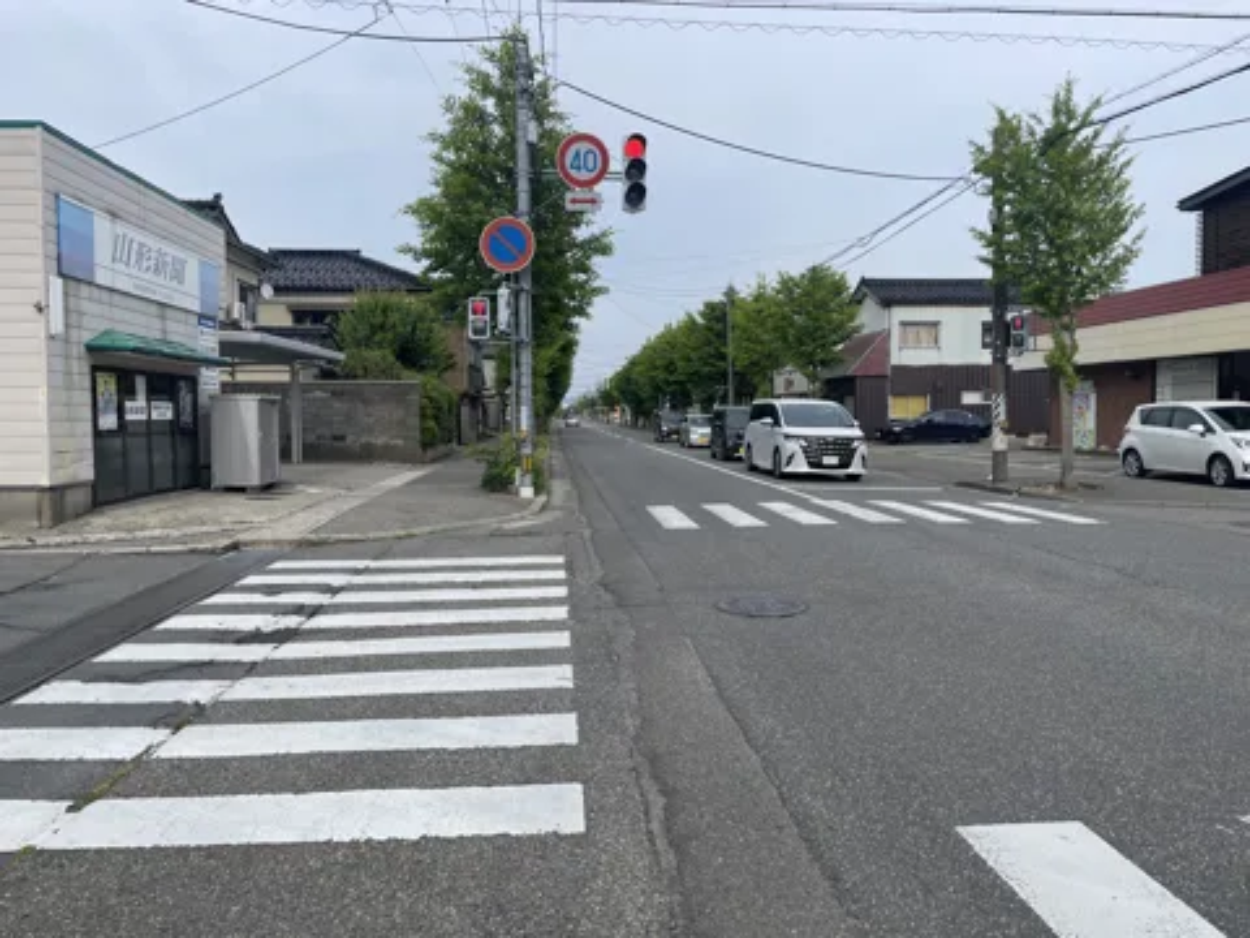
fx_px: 939
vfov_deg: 53.1
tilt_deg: -3.0
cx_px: 625
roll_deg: -0.6
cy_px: 469
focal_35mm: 26
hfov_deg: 67.3
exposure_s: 1/1511
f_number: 1.6
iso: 32
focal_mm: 4.2
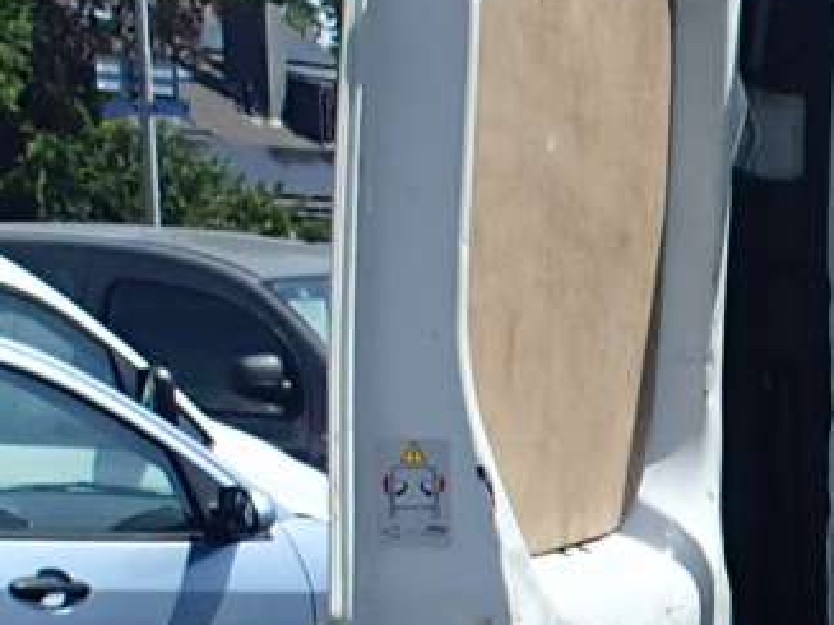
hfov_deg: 12.1
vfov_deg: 9.9
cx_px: 1625
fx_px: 3540
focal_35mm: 147
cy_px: 860
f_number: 8
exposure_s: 1/200
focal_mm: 4.5
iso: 100
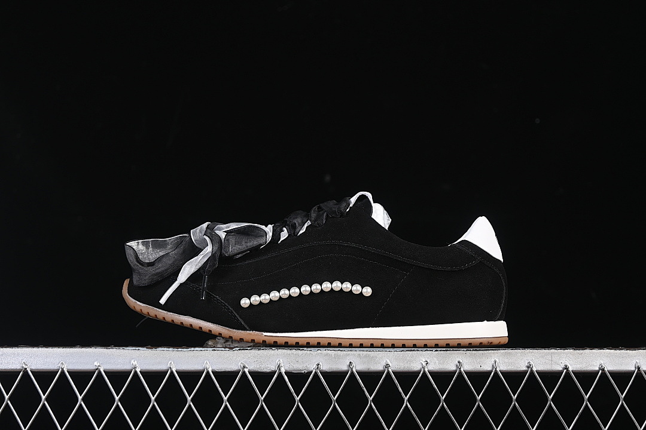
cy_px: 215
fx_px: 1346
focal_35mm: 75
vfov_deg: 18.2
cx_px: 323
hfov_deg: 27.0
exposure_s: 1/50
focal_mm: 50
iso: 160
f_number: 6.3
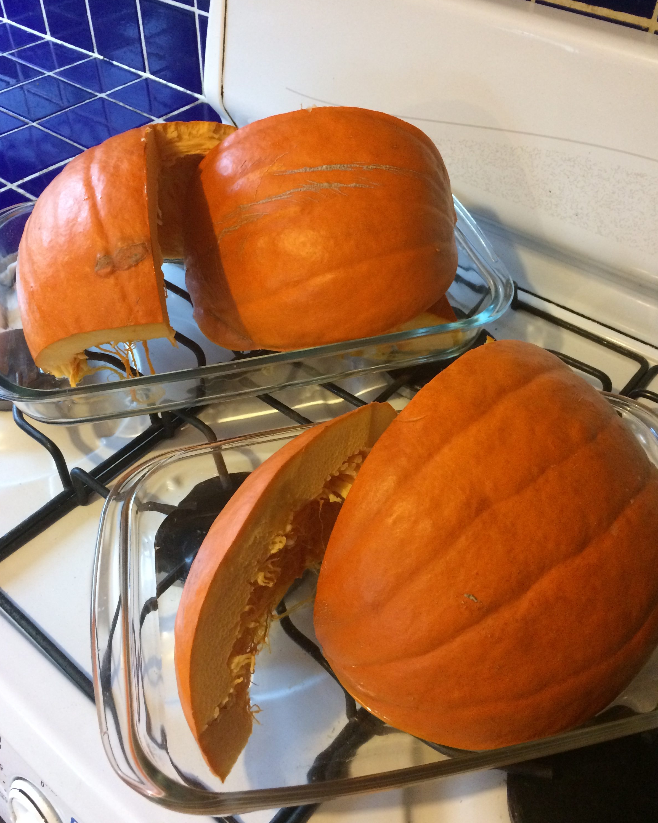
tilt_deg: -44.8
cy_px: 417
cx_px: 321
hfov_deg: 47.1
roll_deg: -0.2
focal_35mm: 31
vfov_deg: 57.2
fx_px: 755
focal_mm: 4.15
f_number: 2.2
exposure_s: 1/30
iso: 250
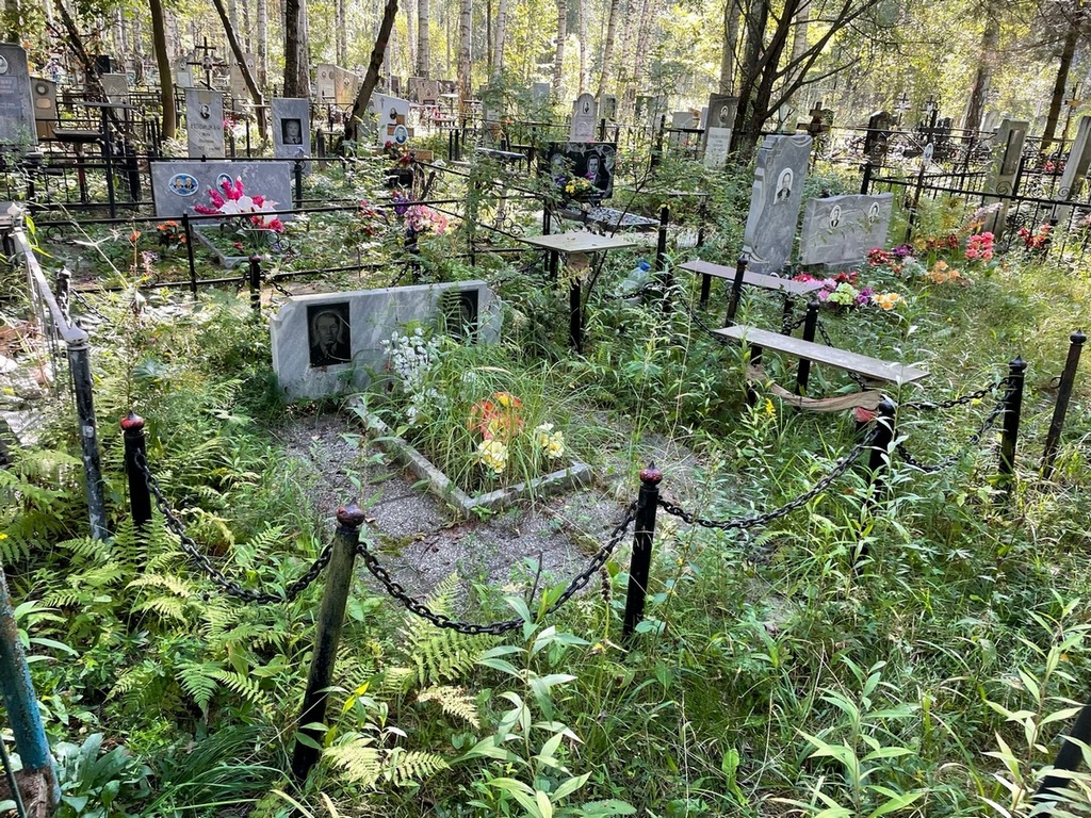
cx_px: 546
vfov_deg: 53.1
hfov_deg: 67.3
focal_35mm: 26
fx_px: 819
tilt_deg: -21.6
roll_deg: -2.5
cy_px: 409
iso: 64
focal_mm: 4.2
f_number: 1.6
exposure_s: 1/121
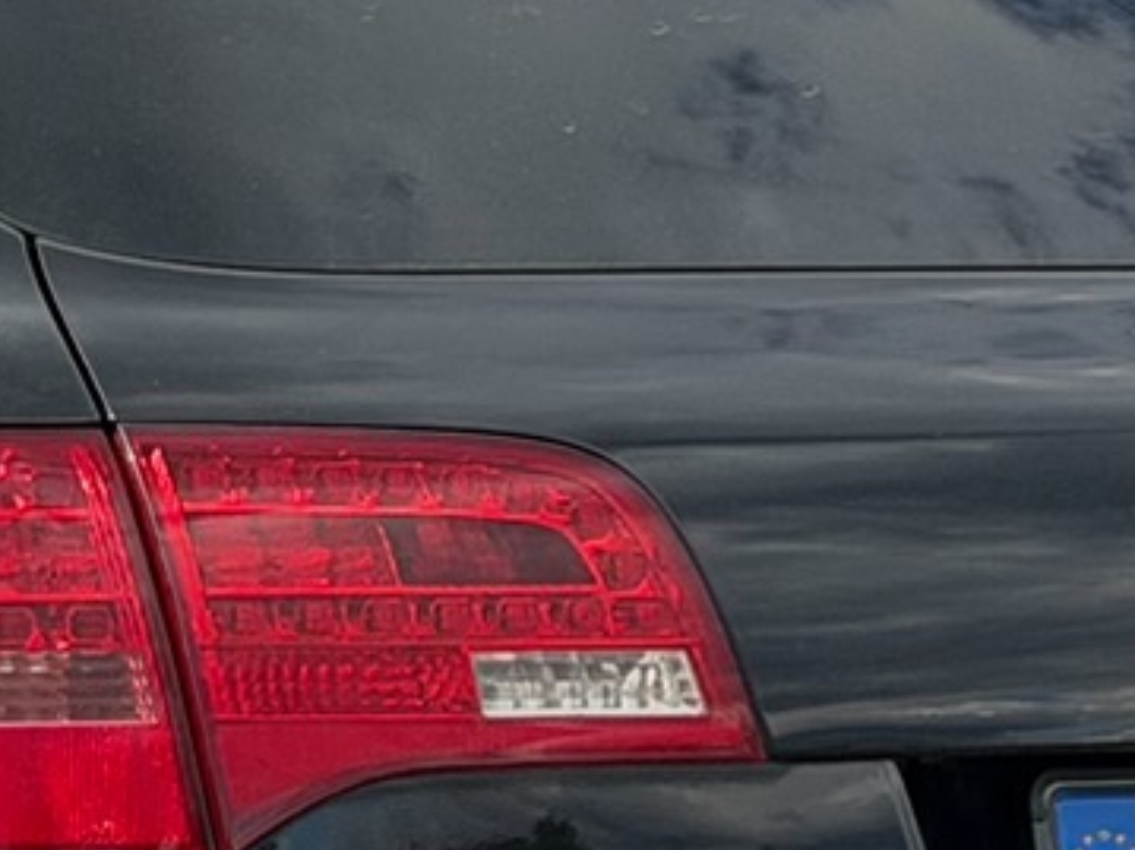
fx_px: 8981
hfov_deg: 7.2
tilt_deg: -4.6
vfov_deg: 5.4
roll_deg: +1.5
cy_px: 834
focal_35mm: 274
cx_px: 82
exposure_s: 1/939
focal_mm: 6.76
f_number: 1.78
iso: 100
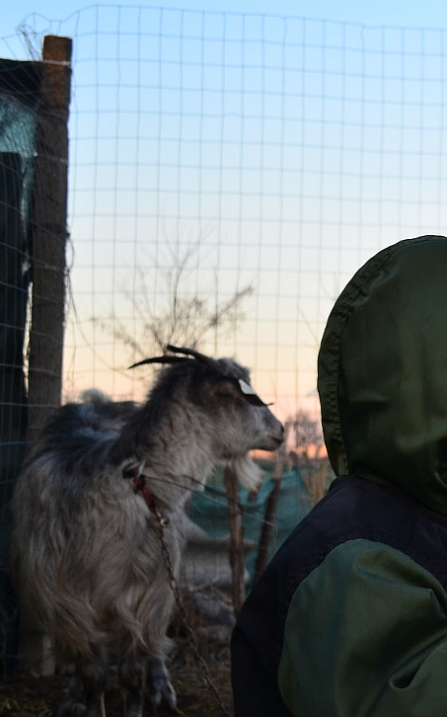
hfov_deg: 16.1
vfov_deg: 27.6
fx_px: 1444
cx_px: 674
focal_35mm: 74
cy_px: 507
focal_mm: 22
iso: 160
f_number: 4
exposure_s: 1/160
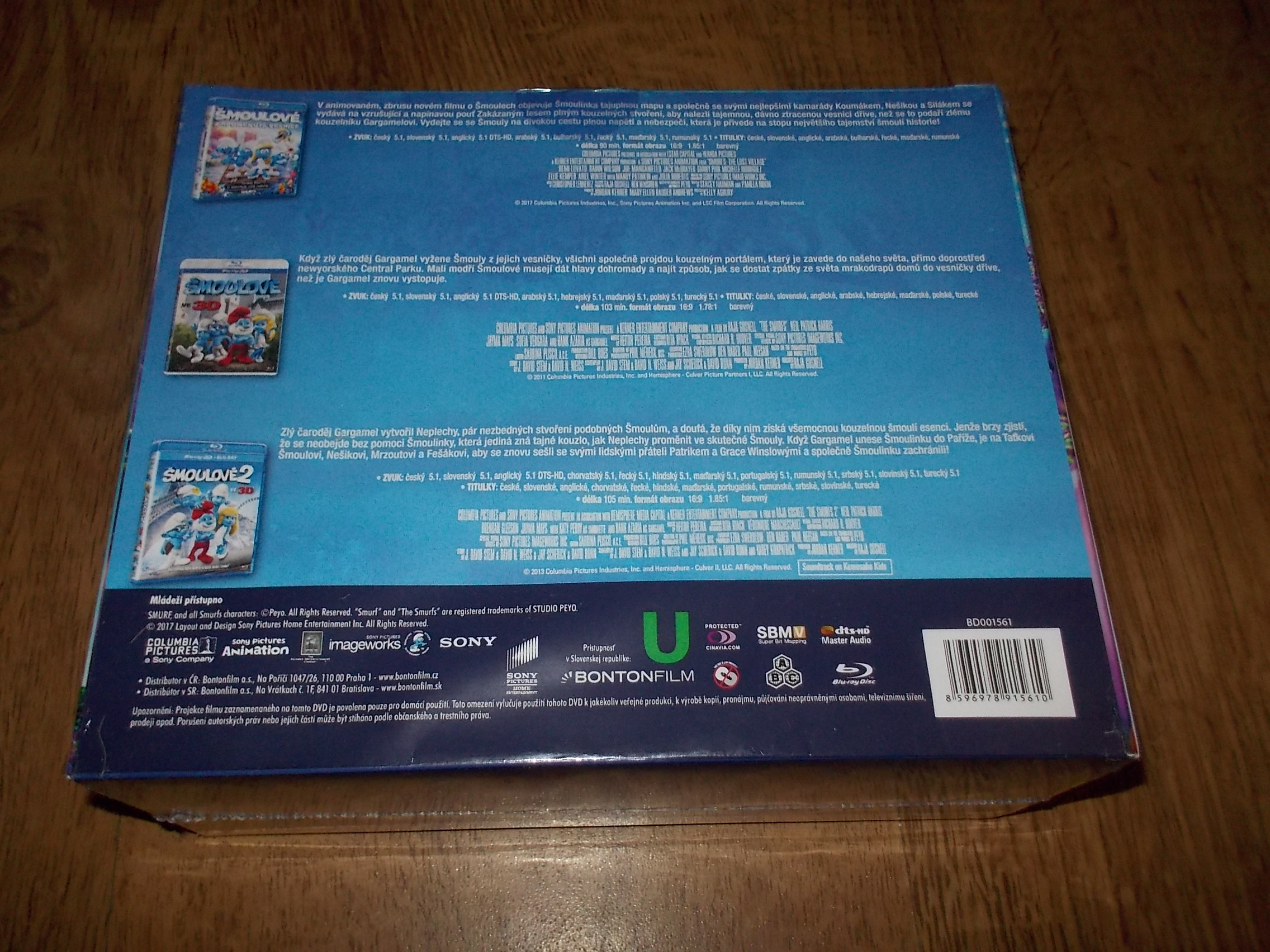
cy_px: 476
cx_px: 635
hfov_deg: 61.7
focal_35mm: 29
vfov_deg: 48.2
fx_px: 1064
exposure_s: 1/30
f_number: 3.3
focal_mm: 4.1
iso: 200
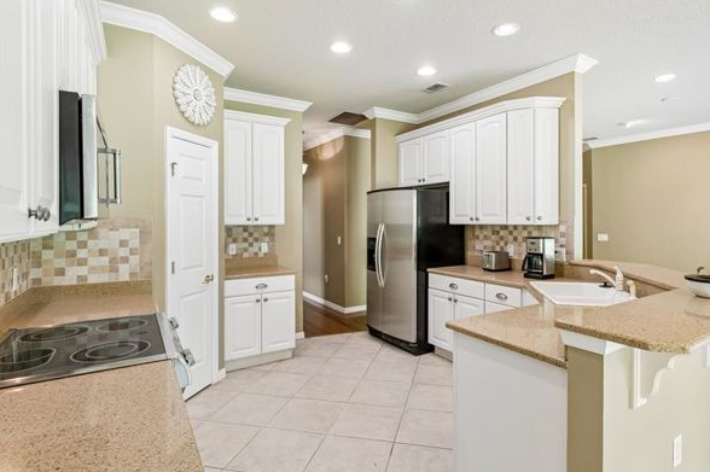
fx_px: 355
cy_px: 231
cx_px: 383
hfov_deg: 89.9
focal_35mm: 18
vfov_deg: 67.3
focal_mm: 10
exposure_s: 1/5
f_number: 7.1
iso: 100
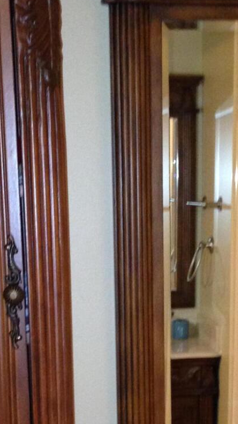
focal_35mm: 98
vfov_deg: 21.1
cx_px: 158
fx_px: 1099
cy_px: 412
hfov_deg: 12.3
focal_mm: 4.12
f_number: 2.4
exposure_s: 1/16
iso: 250
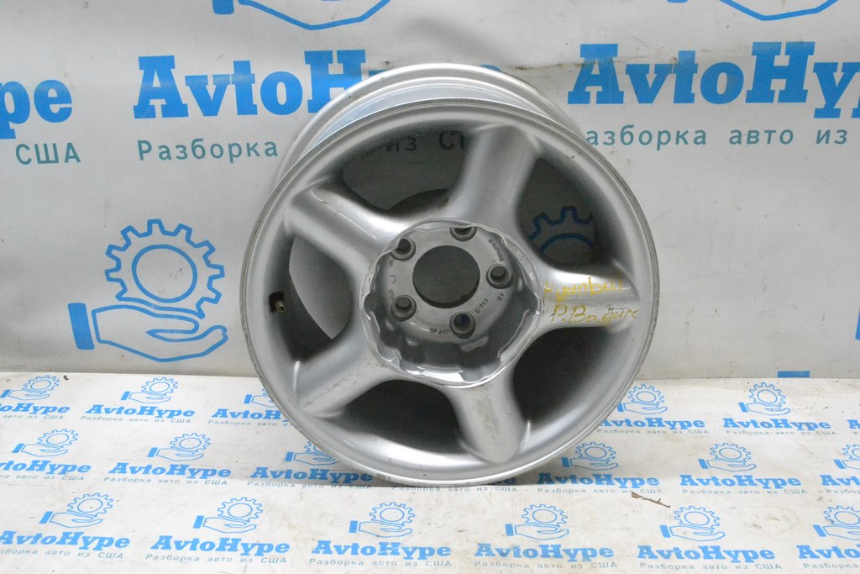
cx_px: 430
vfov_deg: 34.2
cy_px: 287
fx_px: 932
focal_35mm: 39
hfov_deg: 49.5
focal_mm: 26
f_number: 13
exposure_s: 1/100
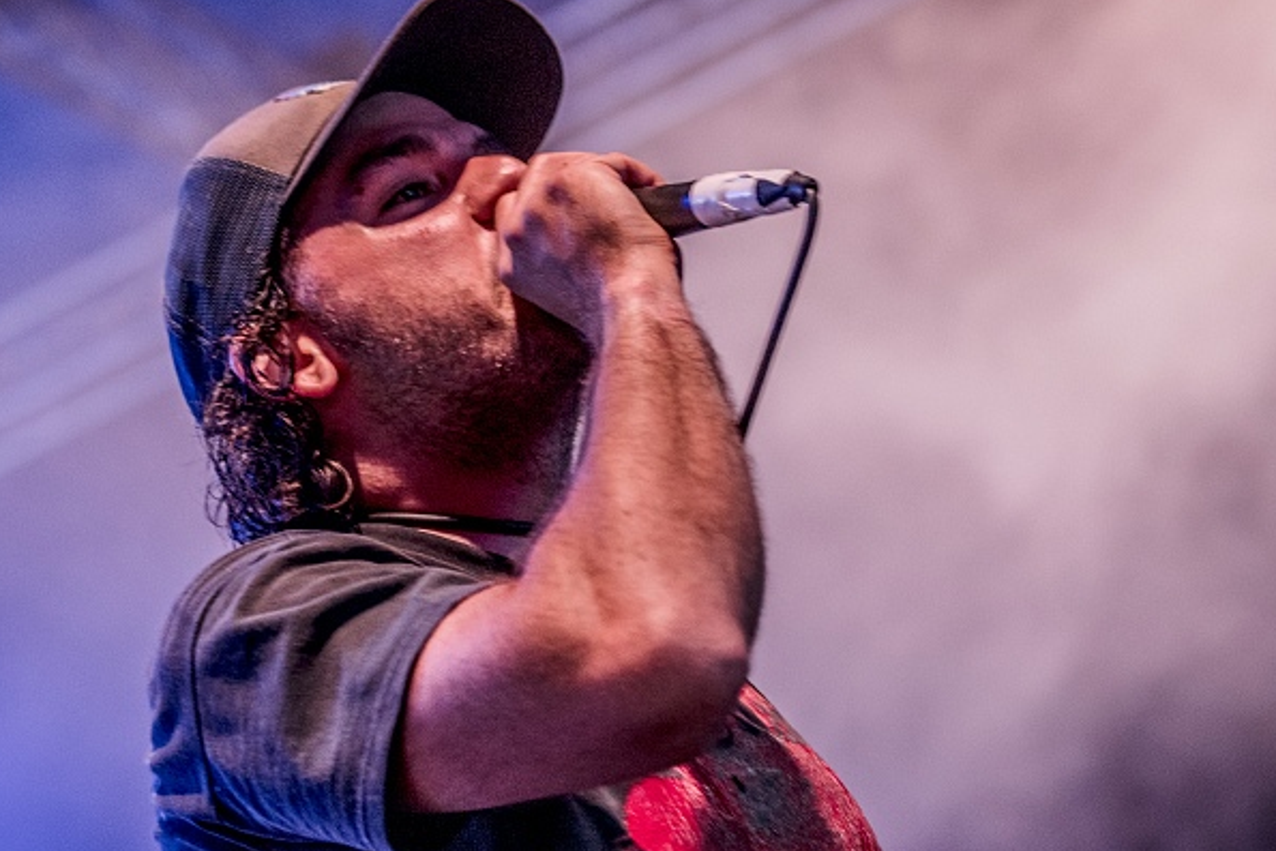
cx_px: 513
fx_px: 4502
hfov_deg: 16.1
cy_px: 427
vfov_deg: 10.8
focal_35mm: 127
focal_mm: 70
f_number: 3.2
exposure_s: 1/125
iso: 640
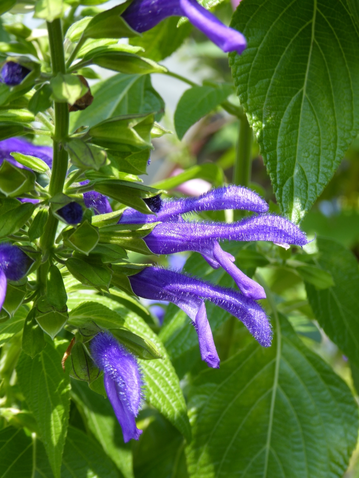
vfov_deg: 24.7
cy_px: 239
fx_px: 1092
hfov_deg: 18.7
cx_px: 180
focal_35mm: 79
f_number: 4.7
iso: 80
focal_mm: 14.1
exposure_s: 1/160
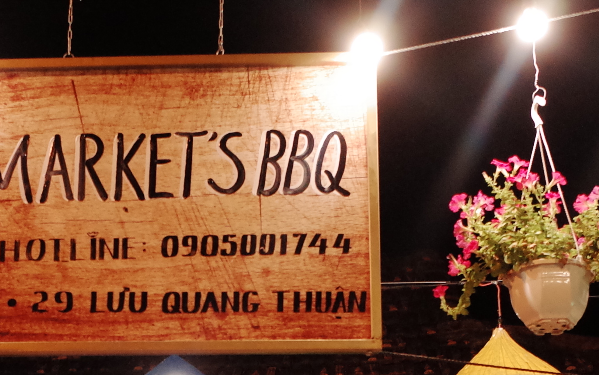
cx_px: 150
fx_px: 1486
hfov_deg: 22.6
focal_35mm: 91
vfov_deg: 13.7
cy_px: 510
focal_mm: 18.3
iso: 1250
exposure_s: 1/40
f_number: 2.8
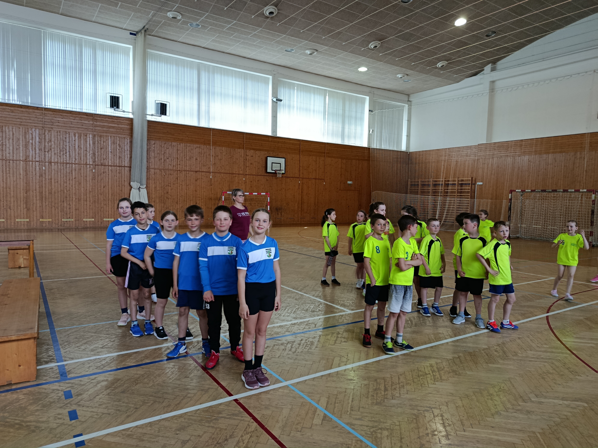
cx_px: 299
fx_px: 415
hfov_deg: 71.6
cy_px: 224
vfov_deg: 56.8
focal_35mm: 24
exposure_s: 1/100
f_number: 1.7
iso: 475
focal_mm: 5.24
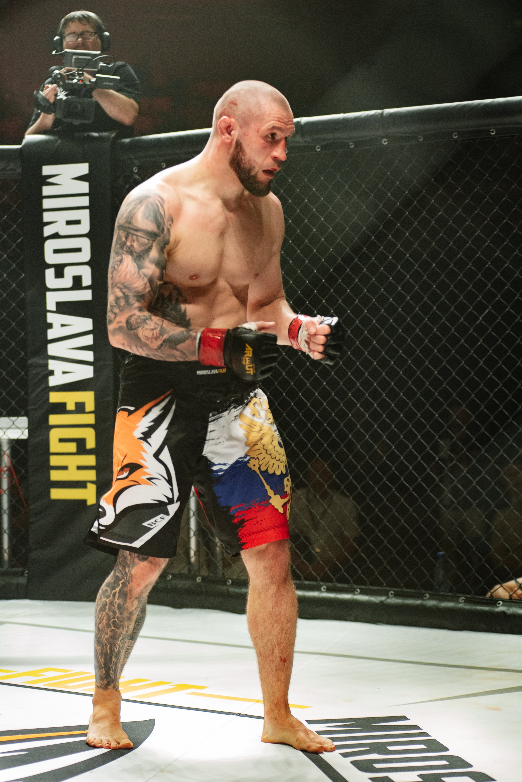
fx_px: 1738
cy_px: 391
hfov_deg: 17.1
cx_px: 261
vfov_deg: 25.4
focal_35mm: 80
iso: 2000
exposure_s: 1/400
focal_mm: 80
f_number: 4
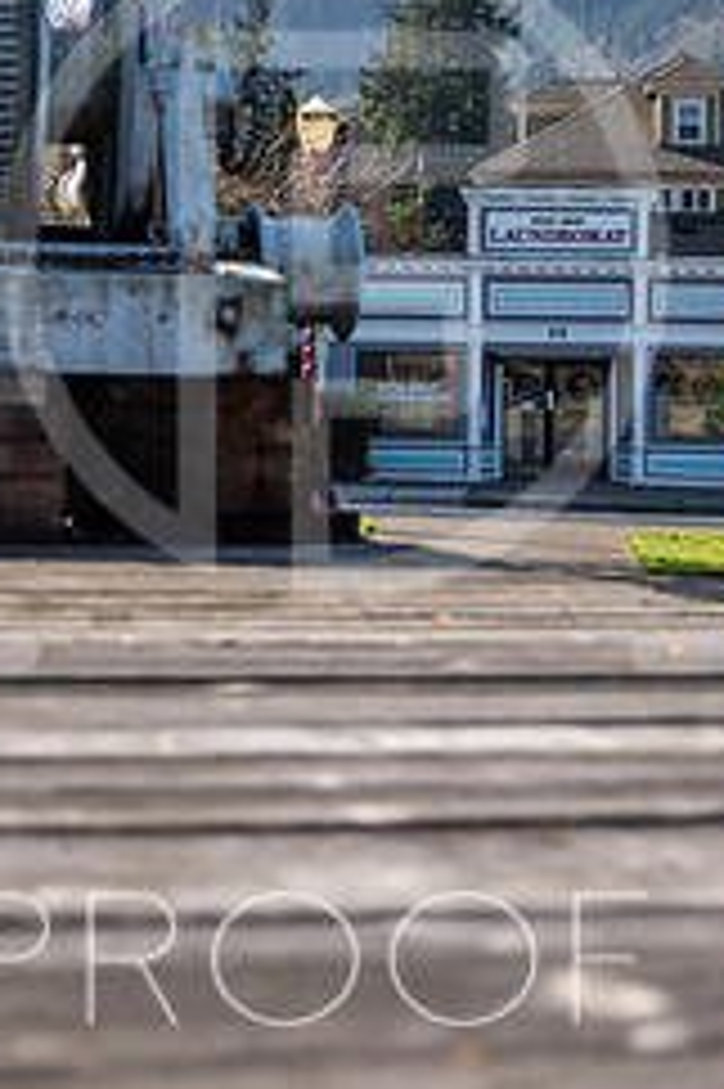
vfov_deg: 18.7
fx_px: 3262
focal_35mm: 108
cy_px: 135
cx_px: 315
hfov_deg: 12.7
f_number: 3.5
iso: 200
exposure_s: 1/4000
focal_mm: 58
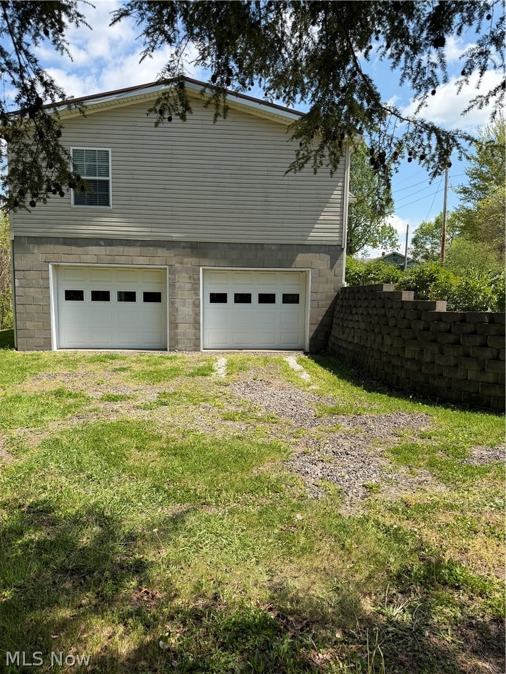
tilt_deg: -7.0
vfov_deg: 71.6
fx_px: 468
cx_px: 253
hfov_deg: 56.8
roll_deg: -1.1
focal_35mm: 24
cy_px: 337
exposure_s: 1/2703
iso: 80
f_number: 1.78
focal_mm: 6.76
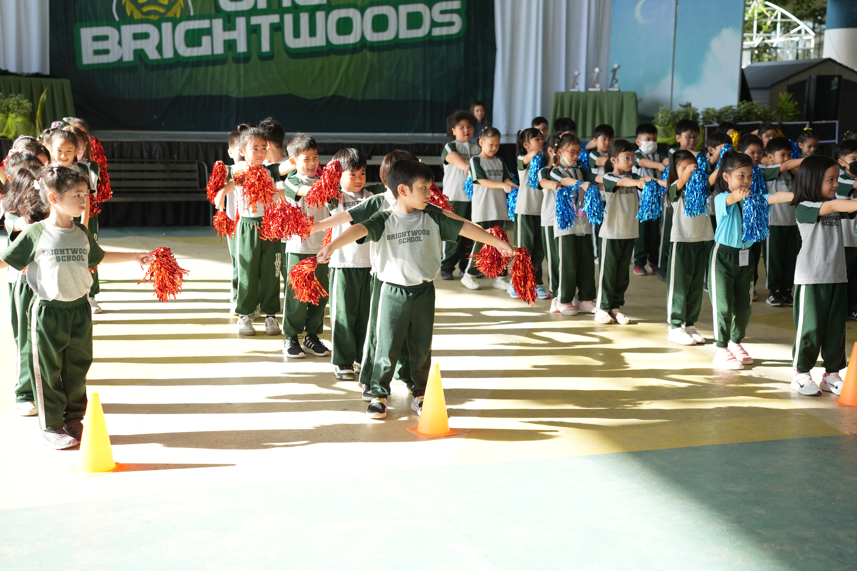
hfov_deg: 37.5
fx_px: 1262
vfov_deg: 25.5
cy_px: 287
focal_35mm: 53
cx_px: 422
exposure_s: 1/1000
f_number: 2.8
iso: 400
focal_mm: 50
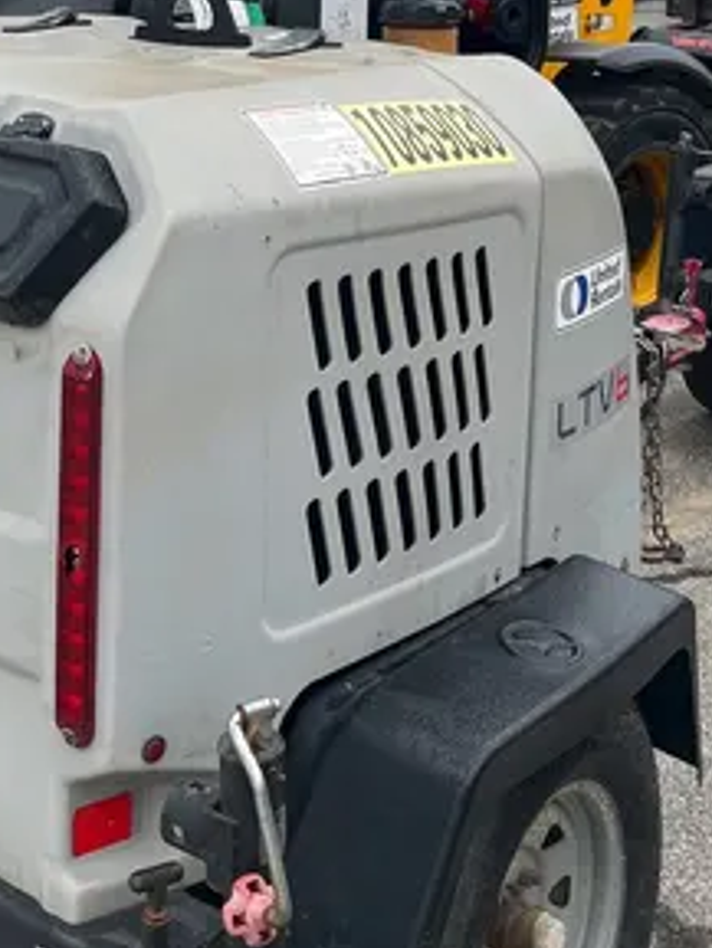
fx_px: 1809
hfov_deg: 22.0
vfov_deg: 28.5
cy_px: 139
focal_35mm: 66
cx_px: 138
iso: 50
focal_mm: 5.1
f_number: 1.6
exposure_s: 1/804
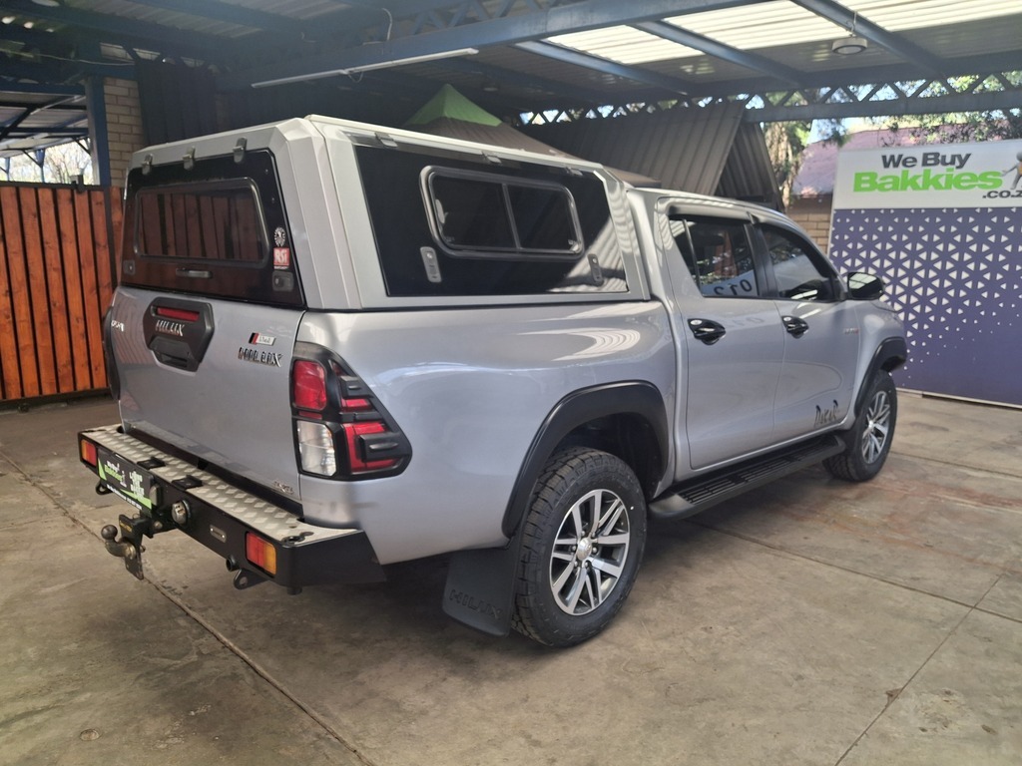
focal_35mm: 25
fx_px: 738
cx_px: 511
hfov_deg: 69.4
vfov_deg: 54.9
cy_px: 383
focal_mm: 4.69
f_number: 1.8
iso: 25
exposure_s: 1/100
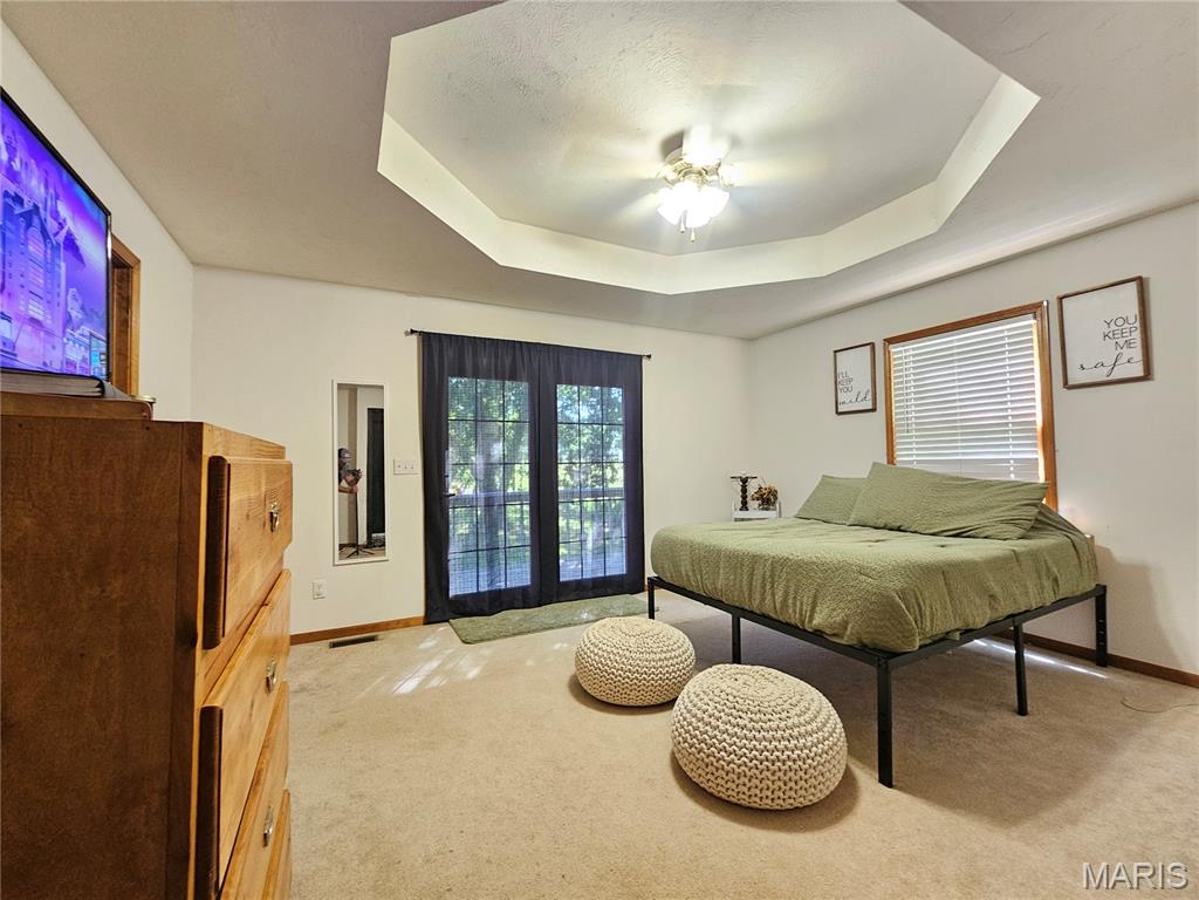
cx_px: 600
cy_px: 450
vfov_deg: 89.9
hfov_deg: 106.2
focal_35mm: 13
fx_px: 450
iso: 400
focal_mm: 2.2
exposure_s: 1/30
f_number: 2.2
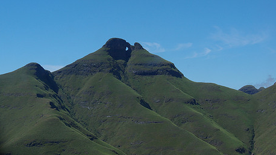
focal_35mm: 90
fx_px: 656
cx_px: 123
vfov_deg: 13.5
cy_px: 62
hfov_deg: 23.7
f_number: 5.6
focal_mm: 45
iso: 100
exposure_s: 1/200
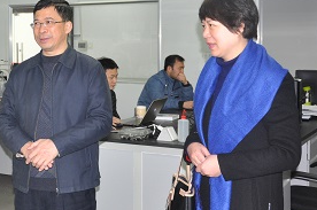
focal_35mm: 68
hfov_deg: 29.2
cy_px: 64
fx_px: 597
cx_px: 69
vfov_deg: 19.9
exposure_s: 1/60
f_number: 4
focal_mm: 25
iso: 800
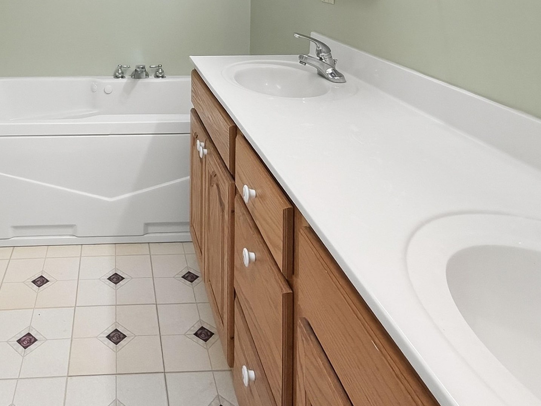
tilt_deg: -5.1
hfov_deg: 57.4
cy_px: -4
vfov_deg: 40.7
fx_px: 469
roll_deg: -0.7
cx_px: 145
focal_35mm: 30
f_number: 2.2
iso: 200
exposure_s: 1/120
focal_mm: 2.2
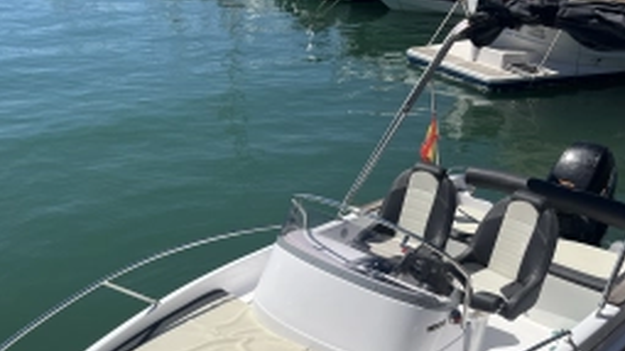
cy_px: 295
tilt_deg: -30.2
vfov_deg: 28.8
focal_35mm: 40
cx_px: 294
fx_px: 662
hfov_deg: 50.5
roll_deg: -1.3
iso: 50
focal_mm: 5.1
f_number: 1.6
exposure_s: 1/9091
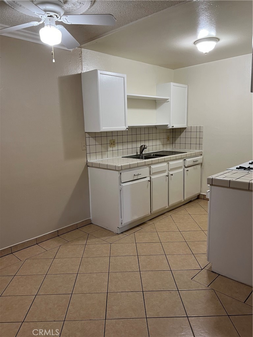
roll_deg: +1.1
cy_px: 168
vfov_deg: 67.3
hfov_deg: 53.1
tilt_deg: -8.5
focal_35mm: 26
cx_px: 126
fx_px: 253
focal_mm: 5.7
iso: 80
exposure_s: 1/60
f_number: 1.5
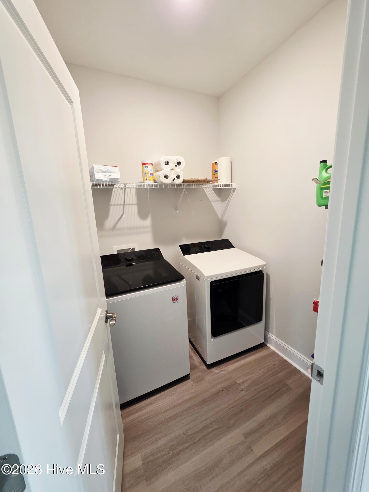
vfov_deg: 106.2
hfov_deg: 89.9
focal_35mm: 13
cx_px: 184
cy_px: 246
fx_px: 185
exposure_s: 1/60.2
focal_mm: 2.2
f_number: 1.9
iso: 200
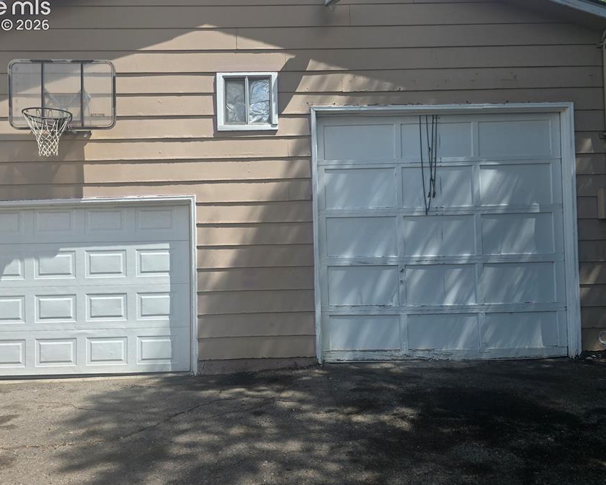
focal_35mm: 27
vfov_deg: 53.2
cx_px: 276
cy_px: 240
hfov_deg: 64.0
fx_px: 484
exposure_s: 1/659
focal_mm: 6.3
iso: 12
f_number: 1.7
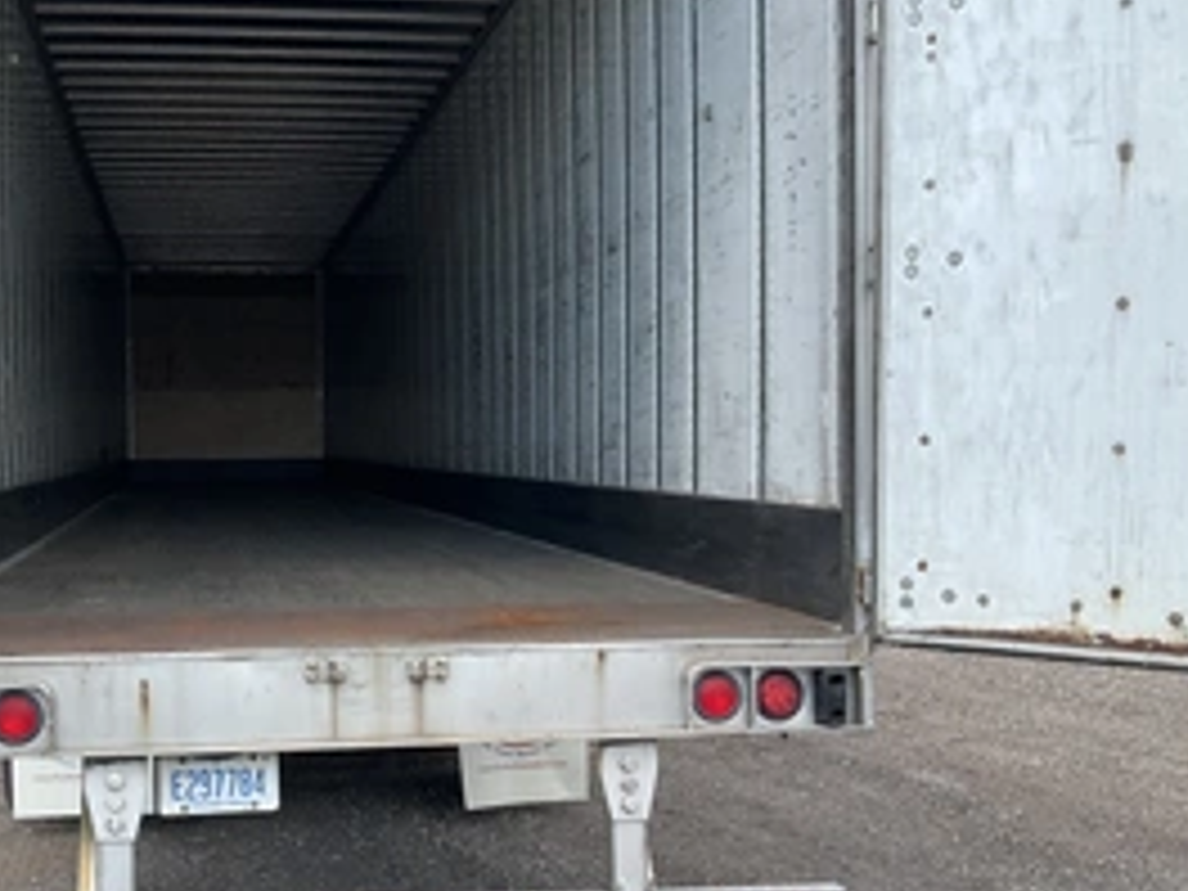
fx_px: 1510
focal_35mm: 44
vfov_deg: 32.8
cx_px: 387
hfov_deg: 42.3
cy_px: 508
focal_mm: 3
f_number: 1.8
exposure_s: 1/465
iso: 25
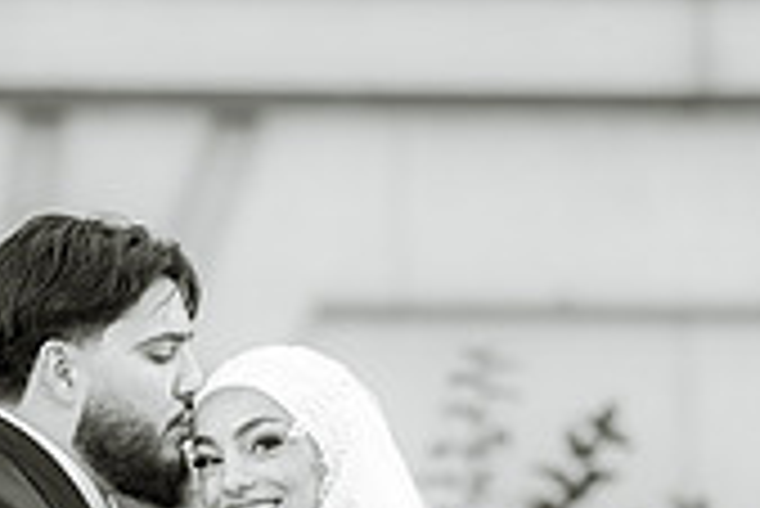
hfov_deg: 6.1
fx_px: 7120
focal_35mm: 337
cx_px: 153
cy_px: 726
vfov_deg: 4.1
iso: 200
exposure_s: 1/1250
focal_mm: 98
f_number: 2
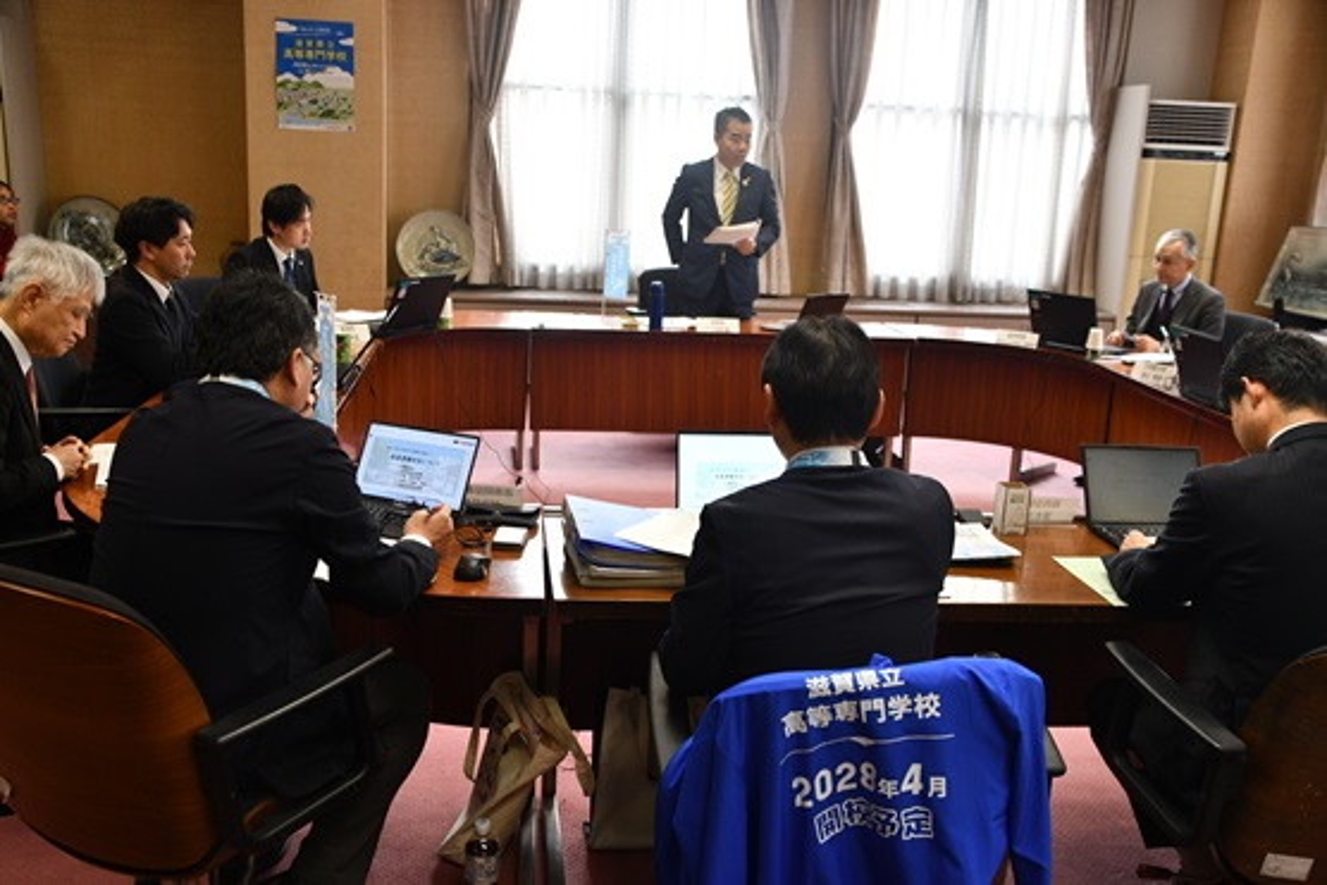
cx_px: 664
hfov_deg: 57.2
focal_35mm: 33
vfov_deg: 40.0
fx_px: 1217
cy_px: 442
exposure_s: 1/160
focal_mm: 22
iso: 800
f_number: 3.5
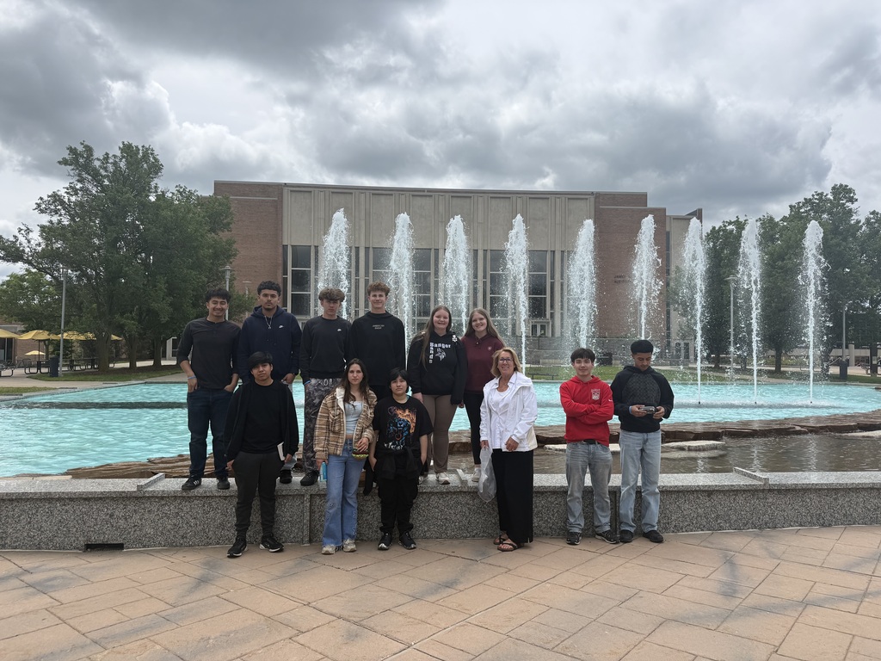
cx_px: 440
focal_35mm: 24
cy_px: 330
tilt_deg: +3.2
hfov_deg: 71.6
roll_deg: -0.8
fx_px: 611
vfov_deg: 56.8
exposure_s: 1/4975
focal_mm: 6.76
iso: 80
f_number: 1.78
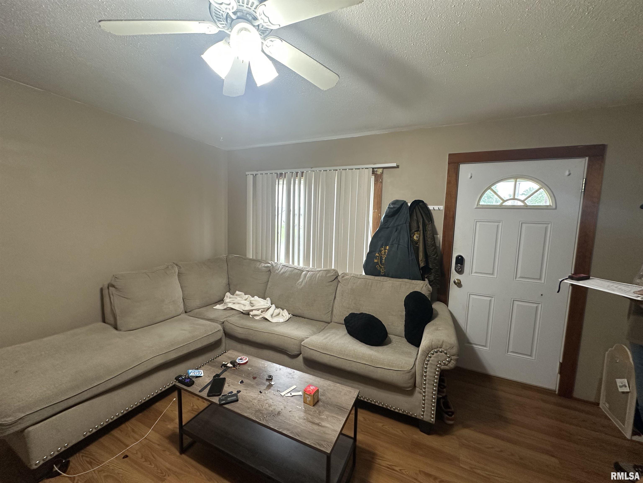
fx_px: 260
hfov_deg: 102.1
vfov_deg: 85.7
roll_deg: -2.7
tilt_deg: -5.8
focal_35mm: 14
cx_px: 322
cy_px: 242
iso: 200
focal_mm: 2.22
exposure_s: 1/60
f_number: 2.2
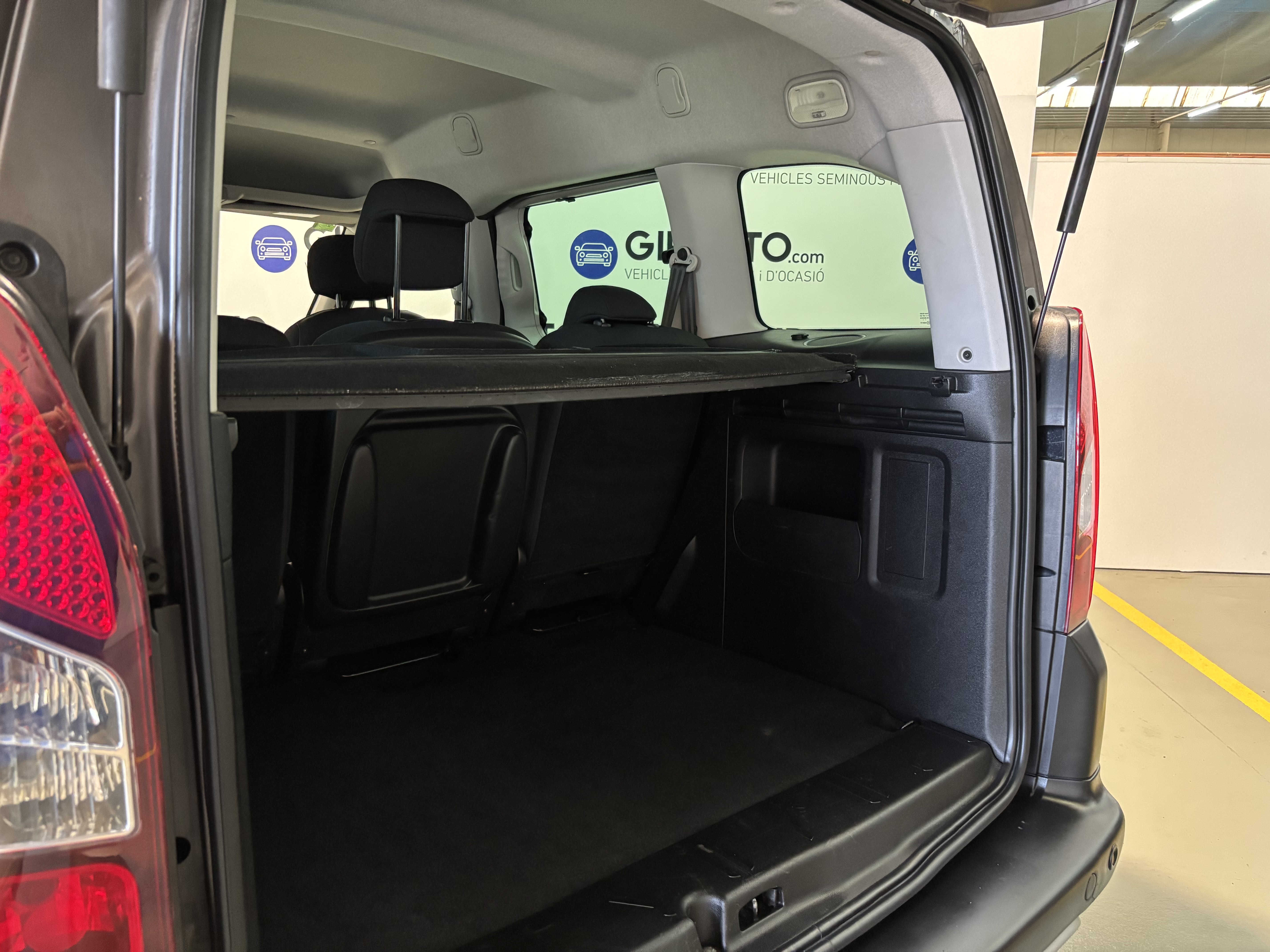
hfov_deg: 67.3
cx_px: 635
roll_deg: -0.9
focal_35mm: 26
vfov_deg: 53.1
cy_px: 476
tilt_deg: -9.5
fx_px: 954
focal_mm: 5.96
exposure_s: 1/33
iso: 640
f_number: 1.6
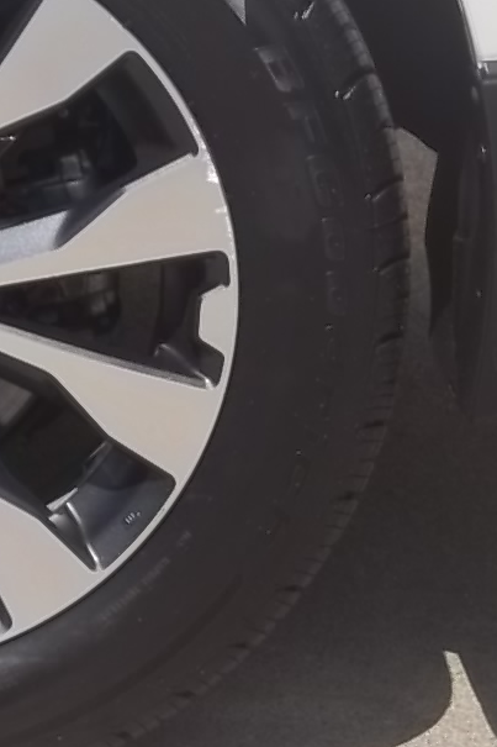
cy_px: 288
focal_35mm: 196
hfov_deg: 6.9
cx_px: -199
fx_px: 4061
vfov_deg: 10.5
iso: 64
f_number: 4.18
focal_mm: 15.99
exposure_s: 1/500
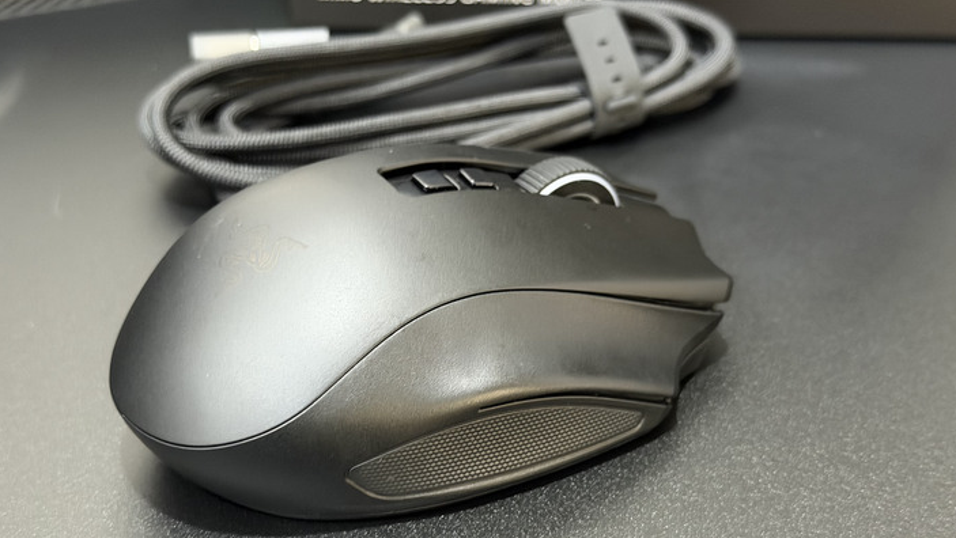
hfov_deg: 36.0
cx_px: 430
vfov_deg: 20.7
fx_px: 1471
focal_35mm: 58
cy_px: 350
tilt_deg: -32.8
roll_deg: +2.8
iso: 640
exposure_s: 1/20
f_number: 1.78
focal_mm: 6.76
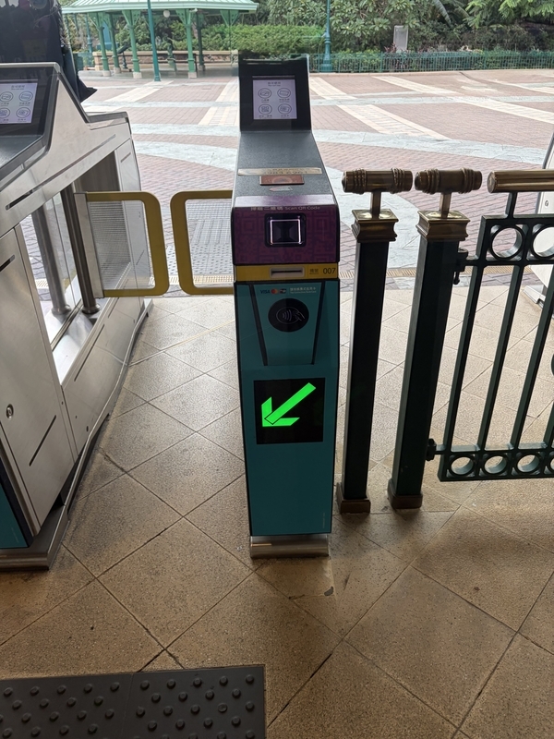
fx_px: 555
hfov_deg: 53.1
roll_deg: +0.0
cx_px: 277
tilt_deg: -27.5
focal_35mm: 26
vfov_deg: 67.3
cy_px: 370
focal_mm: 5.96
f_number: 1.6
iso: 64
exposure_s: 1/122
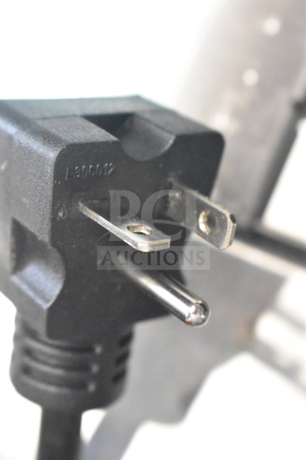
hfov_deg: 16.6
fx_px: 1052
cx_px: 153
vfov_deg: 24.6
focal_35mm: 82
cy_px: 230
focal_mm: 55
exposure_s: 1/100
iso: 16000
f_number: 5.6
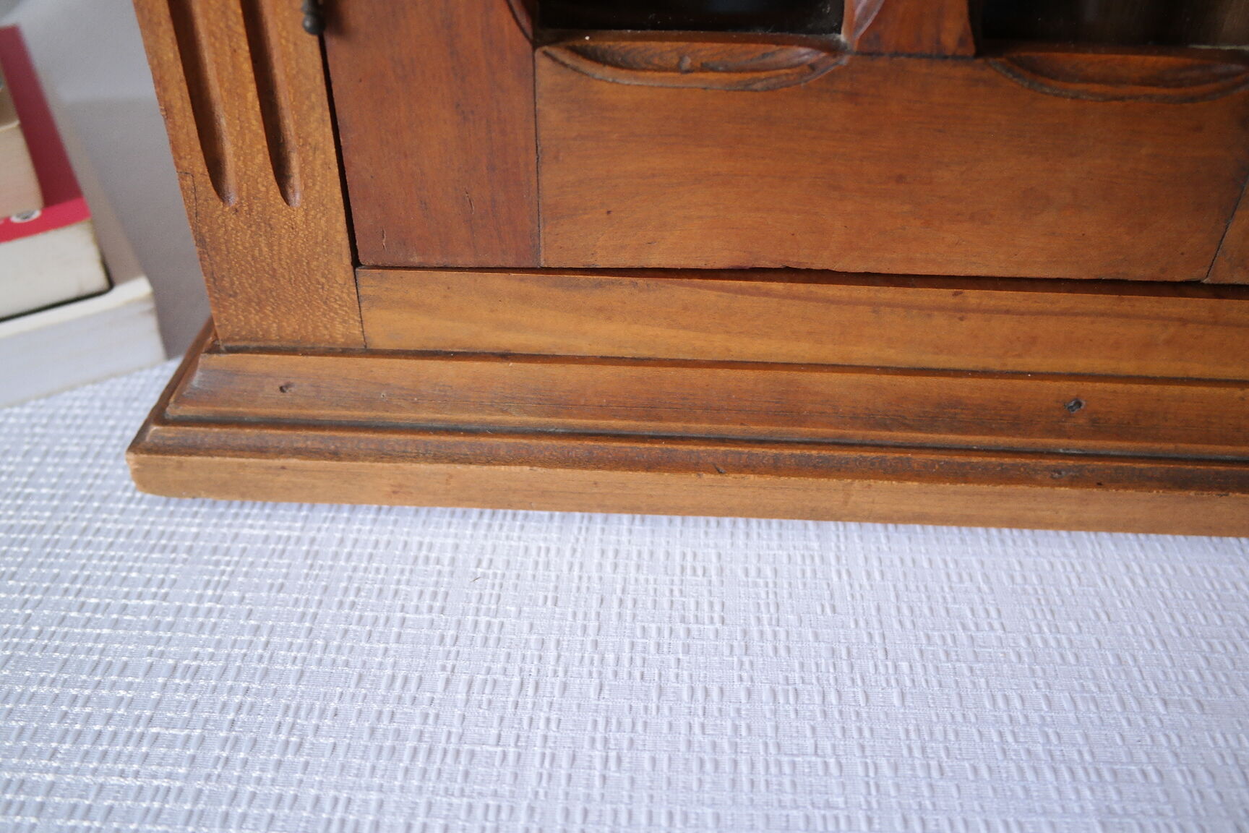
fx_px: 1041
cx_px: 624
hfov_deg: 61.9
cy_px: 416
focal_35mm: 30
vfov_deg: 43.6
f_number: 6.3
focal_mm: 20
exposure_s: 1/30
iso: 800
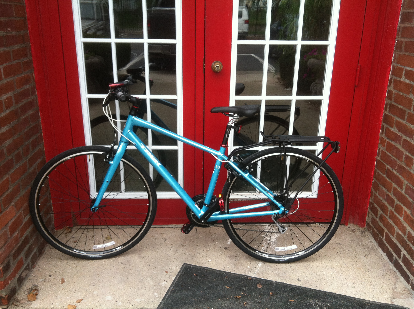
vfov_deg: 40.6
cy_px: 154
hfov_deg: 52.7
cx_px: 207
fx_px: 418
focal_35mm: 35
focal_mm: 3.85
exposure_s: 1/143
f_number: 2.8
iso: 80
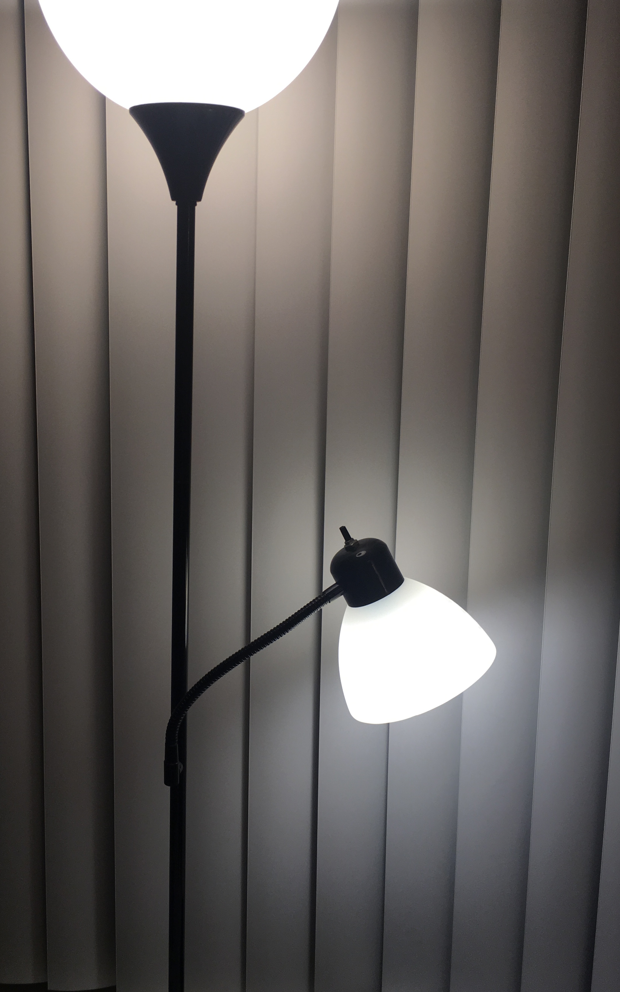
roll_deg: +0.3
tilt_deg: -11.2
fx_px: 946
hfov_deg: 36.1
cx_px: 233
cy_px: 466
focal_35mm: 35
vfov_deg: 55.3
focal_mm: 4.15
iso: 25
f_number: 2.2
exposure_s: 1/60
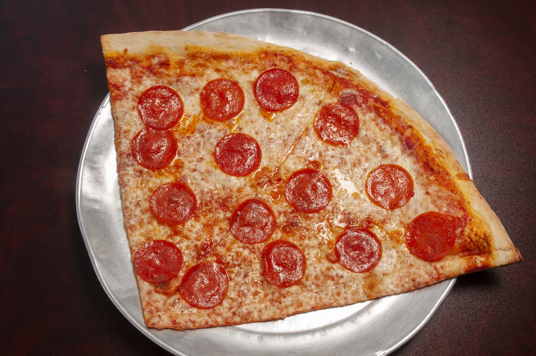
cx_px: 268
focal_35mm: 38
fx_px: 557
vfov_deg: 35.4
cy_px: 178
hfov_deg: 51.4
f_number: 11
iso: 200
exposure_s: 1/80
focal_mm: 25
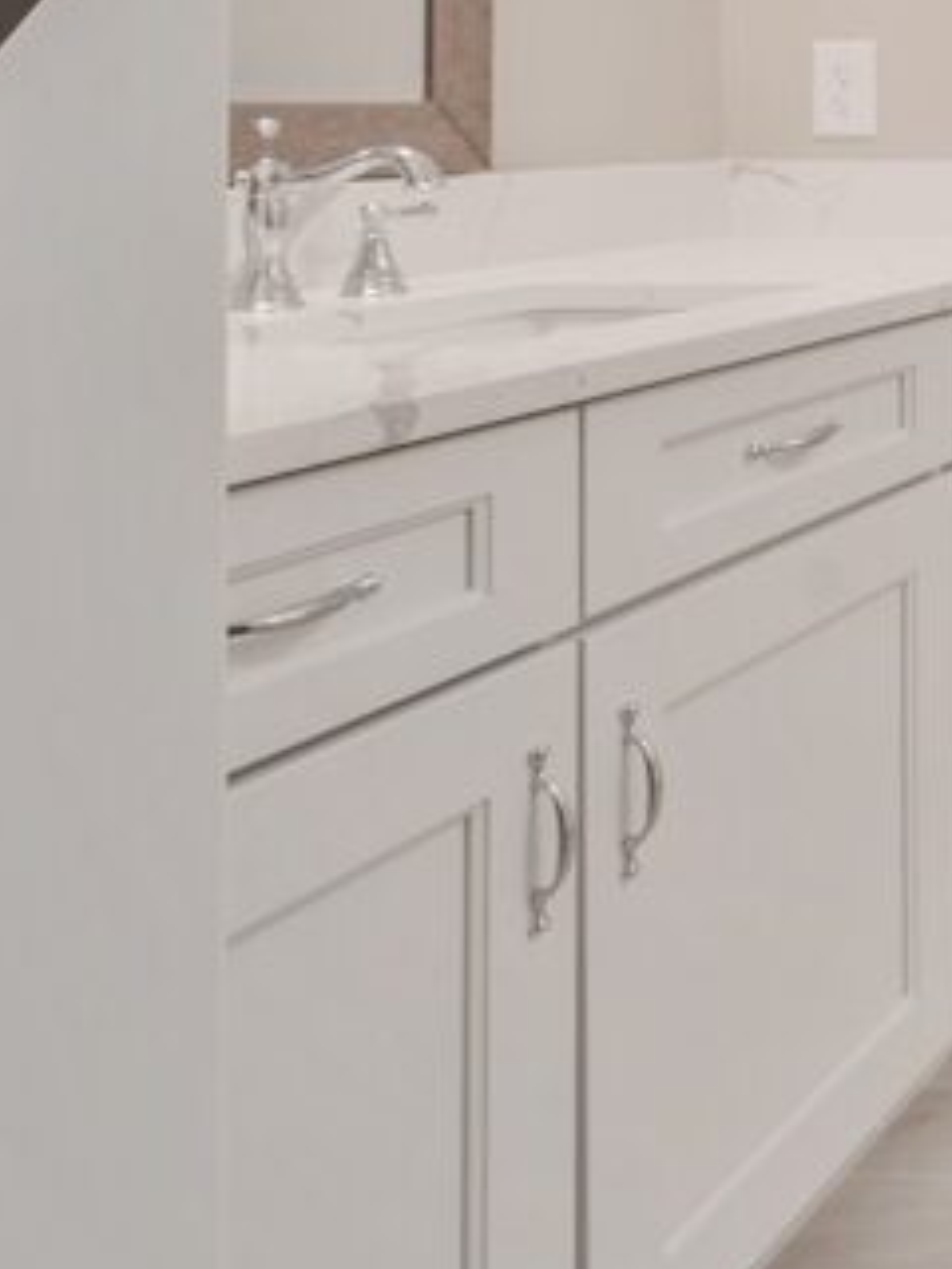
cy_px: 65
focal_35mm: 43
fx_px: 1577
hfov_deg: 20.5
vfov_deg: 39.7
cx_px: 1797
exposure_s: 1/4
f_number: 7.1
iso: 200
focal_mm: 14
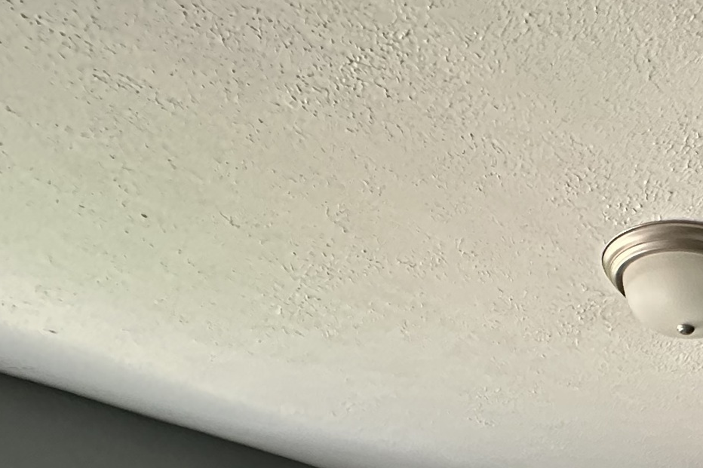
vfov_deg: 20.7
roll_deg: -1.2
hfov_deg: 34.9
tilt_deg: -3.6
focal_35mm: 48
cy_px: 818
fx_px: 937
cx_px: 786
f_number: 2.2
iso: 1250
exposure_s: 1/60
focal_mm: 2.22
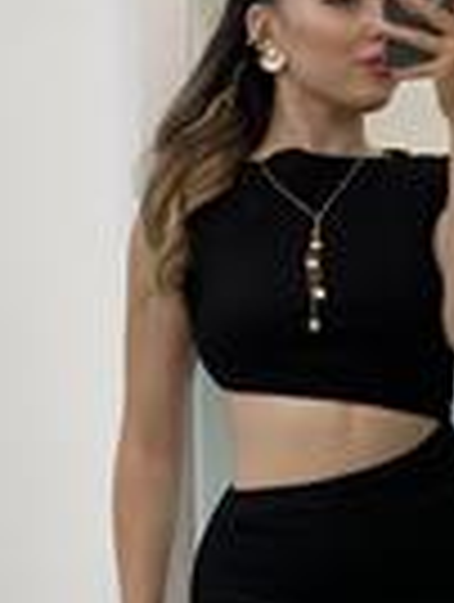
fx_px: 2789
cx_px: 396
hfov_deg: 9.3
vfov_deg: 12.1
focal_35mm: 160
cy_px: 650
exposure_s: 1/100
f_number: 2
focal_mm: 6
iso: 80
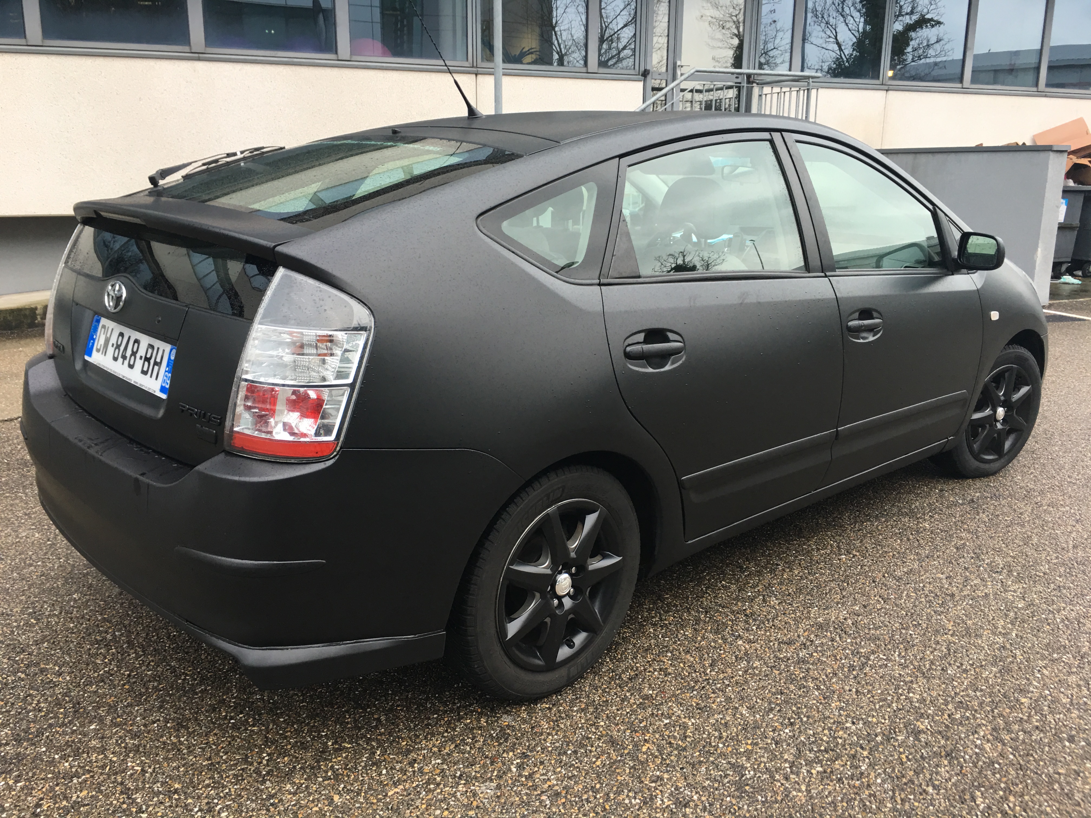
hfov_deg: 61.7
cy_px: 409
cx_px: 546
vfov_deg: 48.2
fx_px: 914
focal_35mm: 29
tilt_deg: -11.8
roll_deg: -0.4
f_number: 2.2
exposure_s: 1/33
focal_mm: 4.15
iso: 25
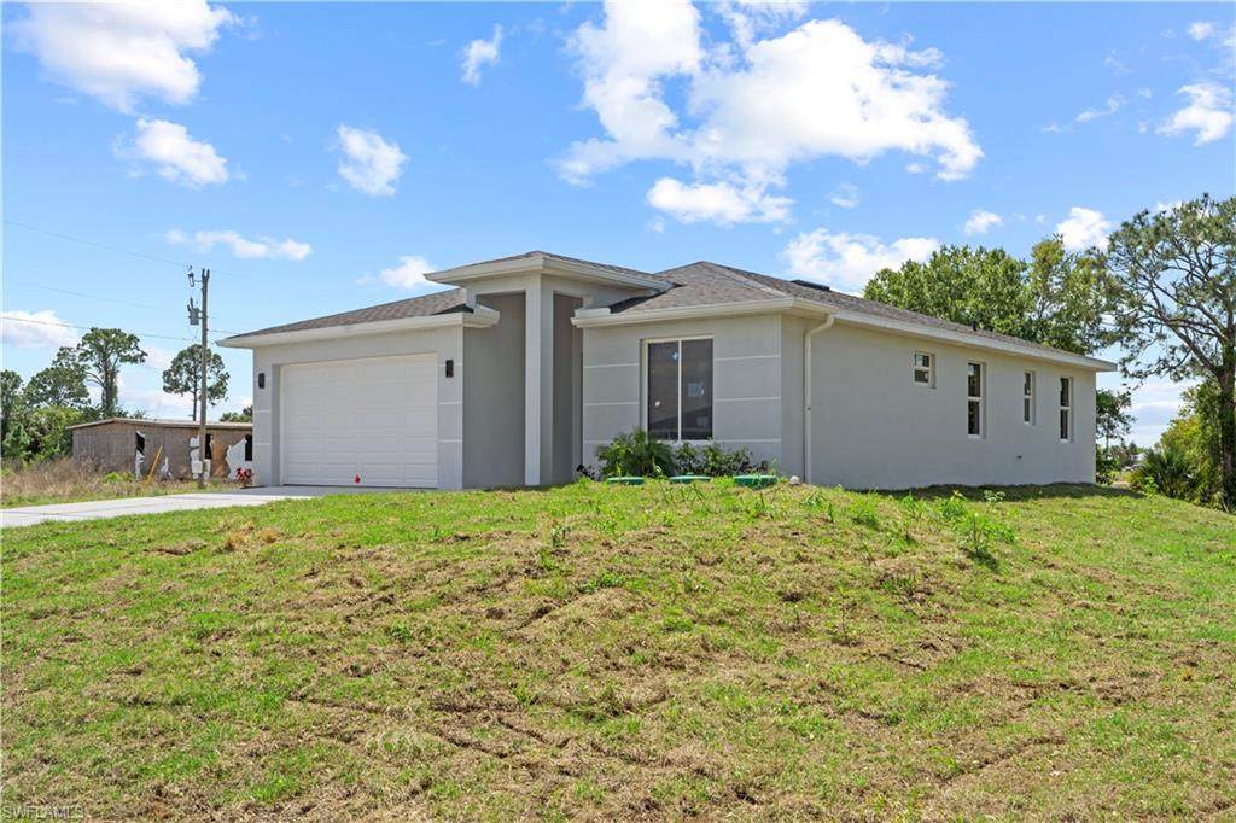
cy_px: 412
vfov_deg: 37.8
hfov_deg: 54.4
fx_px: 1201
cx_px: 618
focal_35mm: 35
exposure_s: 1/160
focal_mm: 35
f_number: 10
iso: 100
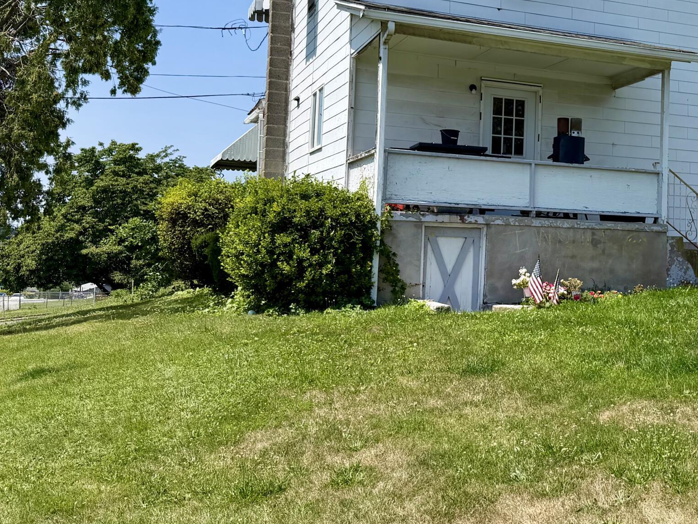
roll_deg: -1.1
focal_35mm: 47
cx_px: 605
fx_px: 948
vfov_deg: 30.7
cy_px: 194
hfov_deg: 38.2
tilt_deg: +3.7
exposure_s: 1/4673
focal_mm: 6.76
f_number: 1.78
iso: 80
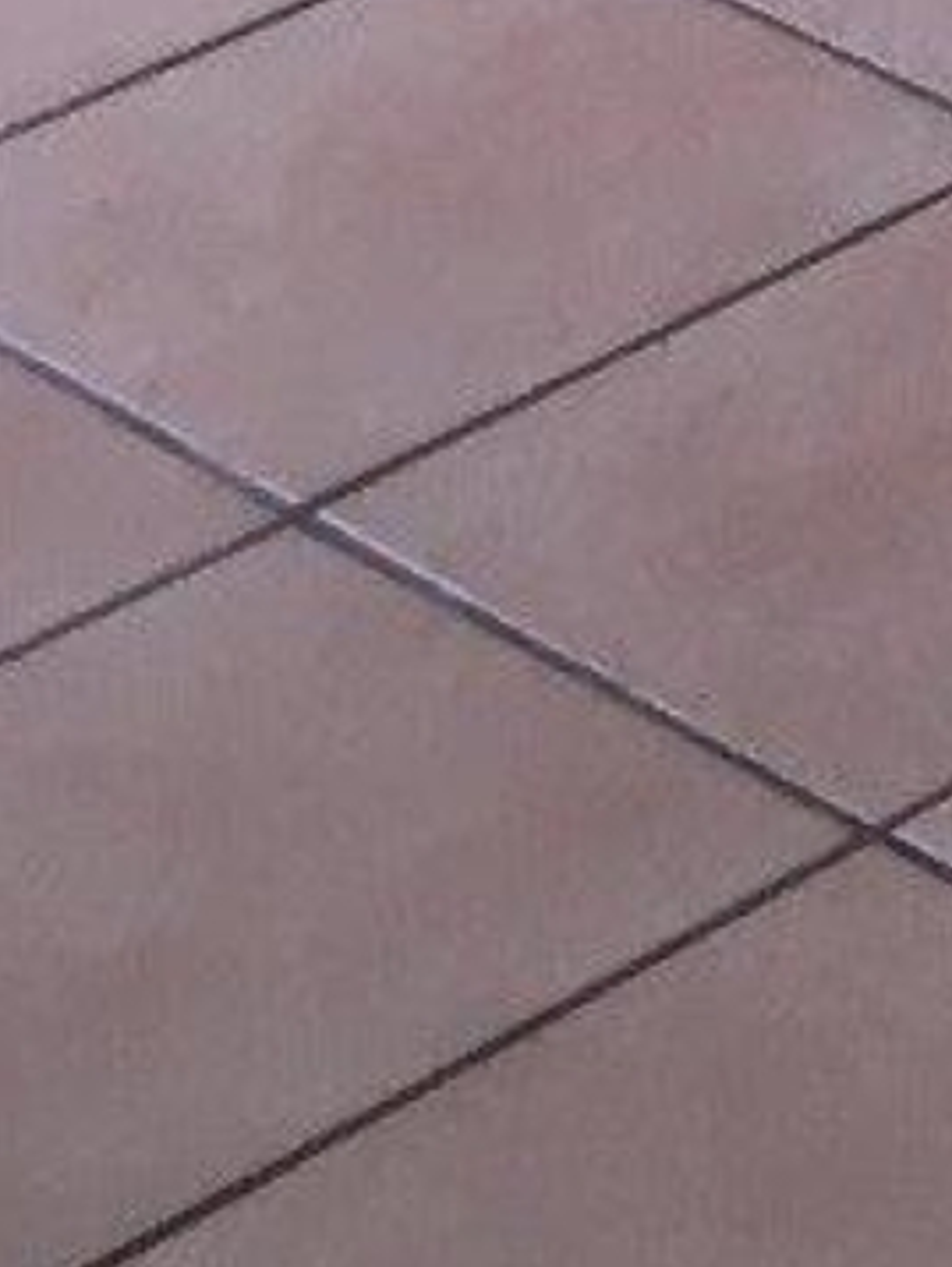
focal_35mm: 205
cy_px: -2534
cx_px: 3210
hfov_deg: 6.4
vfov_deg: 8.2
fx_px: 7508
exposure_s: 1/30
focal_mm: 4.15
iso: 25
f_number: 2.2
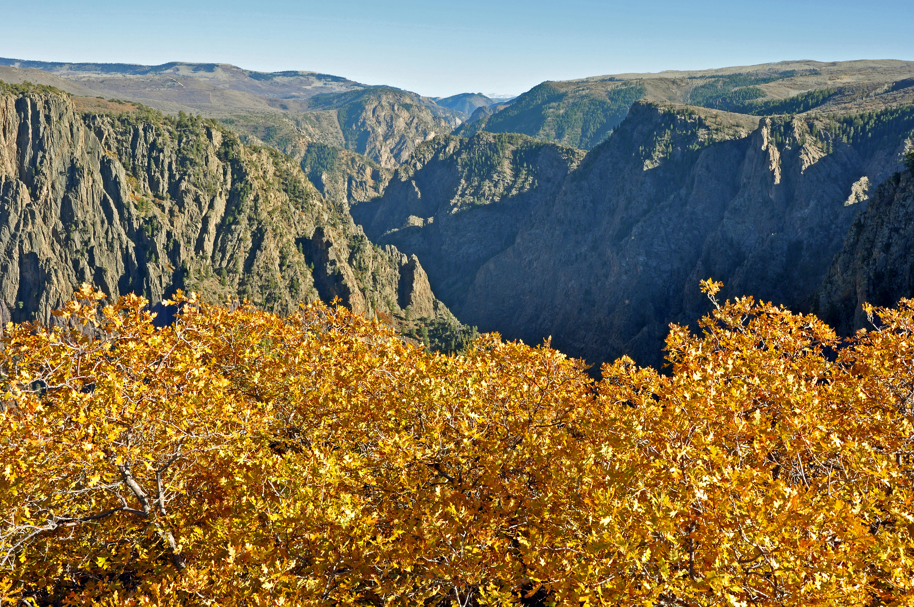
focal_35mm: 45
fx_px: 1141
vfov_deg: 29.8
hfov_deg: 43.7
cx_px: 457
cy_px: 304
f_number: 11
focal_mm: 30
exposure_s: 1/125
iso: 200
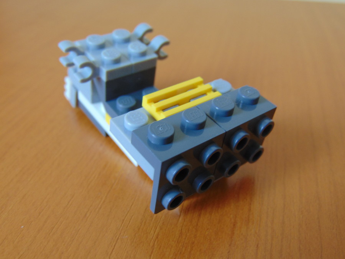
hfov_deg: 52.6
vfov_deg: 40.7
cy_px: 130
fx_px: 349
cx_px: 172
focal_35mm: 35
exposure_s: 1/30
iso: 100
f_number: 3.2
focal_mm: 6.3
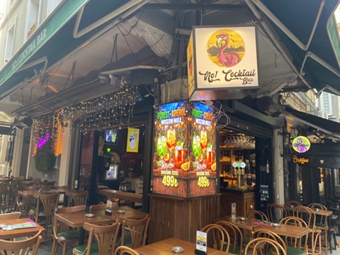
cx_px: 170
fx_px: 255
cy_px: 128
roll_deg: -1.7
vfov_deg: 53.1
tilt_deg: +5.3
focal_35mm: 26
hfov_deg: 67.3
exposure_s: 1/121
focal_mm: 4.25
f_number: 1.8
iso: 125
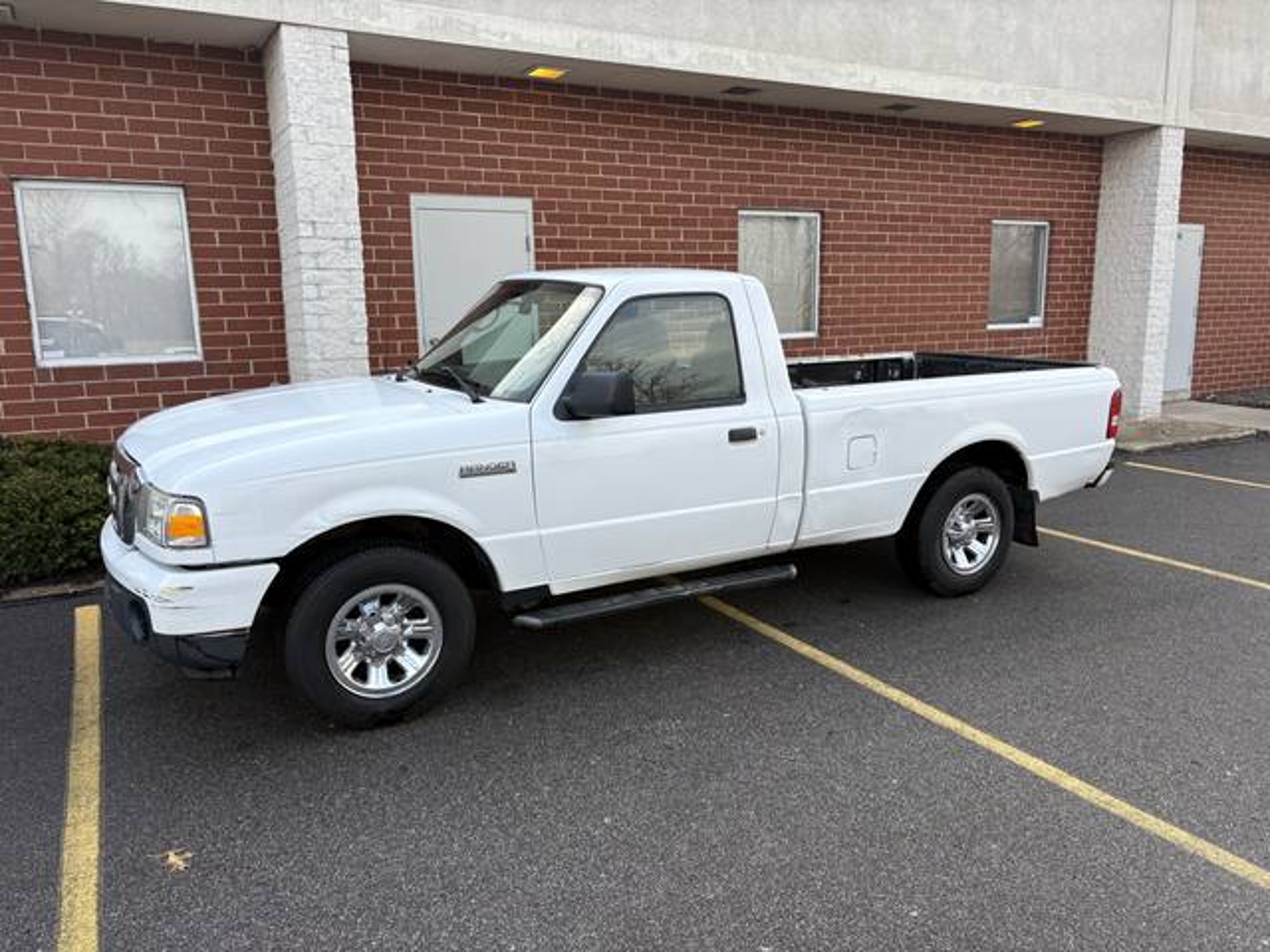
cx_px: 635
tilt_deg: -9.1
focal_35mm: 26
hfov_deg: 67.3
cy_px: 476
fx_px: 954
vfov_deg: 53.1
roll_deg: -1.9
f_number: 1.6
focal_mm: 5.96
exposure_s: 1/571
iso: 50
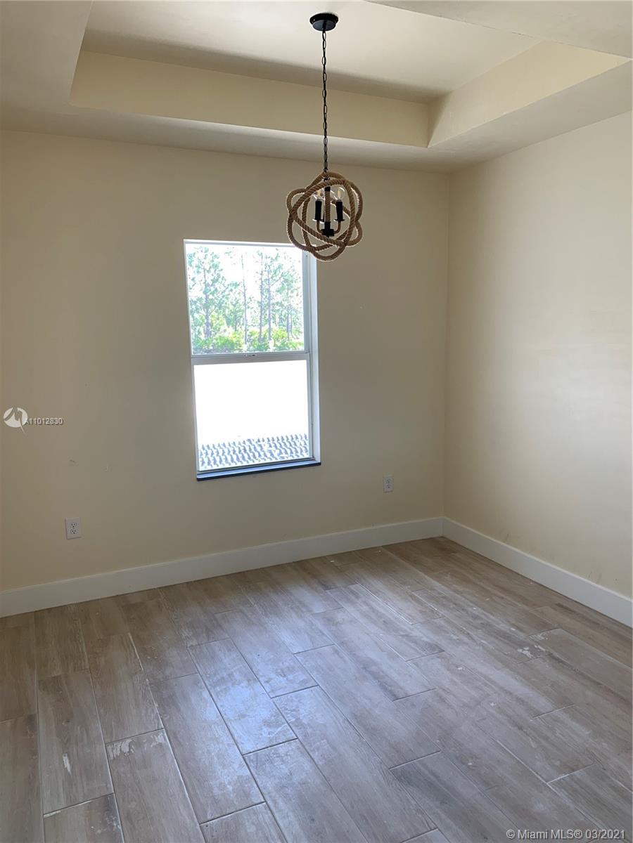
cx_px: 316
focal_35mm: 26
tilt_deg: -9.4
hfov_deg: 53.1
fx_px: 634
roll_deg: +1.4
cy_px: 422
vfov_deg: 67.3
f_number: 1.8
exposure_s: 1/120
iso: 40
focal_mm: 4.25
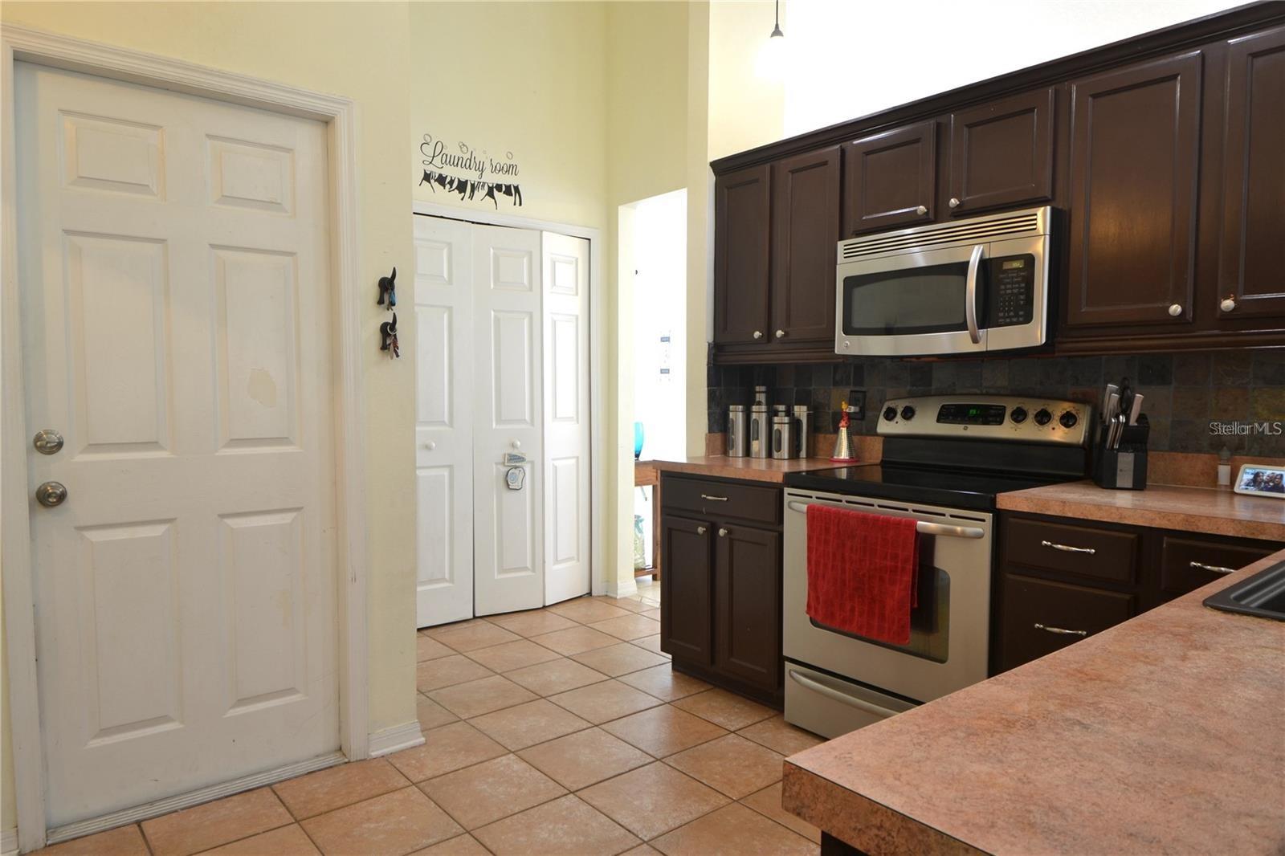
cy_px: 428
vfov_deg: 56.1
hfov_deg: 77.3
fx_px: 803
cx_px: 642
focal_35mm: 22
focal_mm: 15
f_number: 7.1
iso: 100
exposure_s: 1/1.6
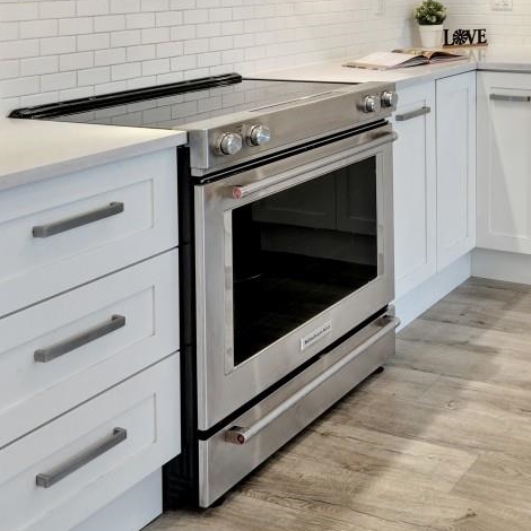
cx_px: 624
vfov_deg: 34.2
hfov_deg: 32.6
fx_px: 752
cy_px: -38
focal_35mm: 43
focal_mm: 14.8
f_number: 8
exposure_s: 1/20
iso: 400
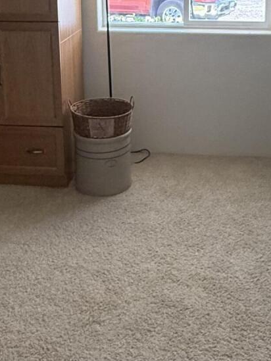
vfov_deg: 35.9
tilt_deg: -12.1
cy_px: 57
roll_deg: -0.4
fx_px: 532
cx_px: 165
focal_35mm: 51
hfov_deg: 28.5
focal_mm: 2.22
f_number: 2.2
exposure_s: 1/99
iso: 200
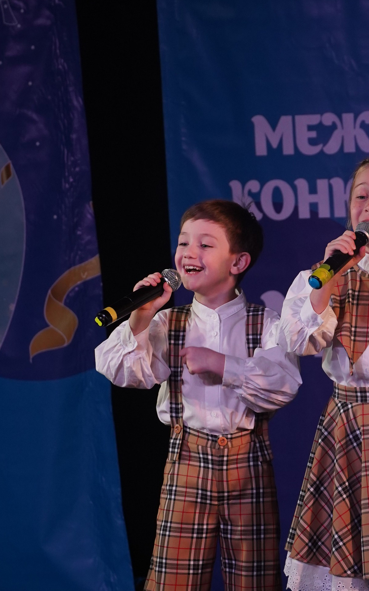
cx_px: 258
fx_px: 5987
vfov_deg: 5.6
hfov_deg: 3.5
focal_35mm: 372
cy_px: 361
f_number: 5.6
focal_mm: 172
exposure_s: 1/400
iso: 2000
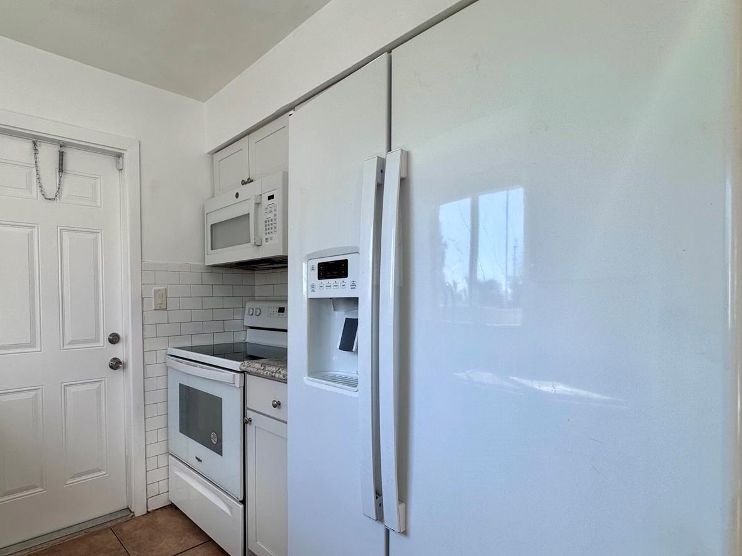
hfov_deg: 82.6
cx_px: 266
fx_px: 407
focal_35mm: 19
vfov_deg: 68.4
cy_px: 310
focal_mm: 2.22
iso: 40
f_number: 2.2
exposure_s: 1/259
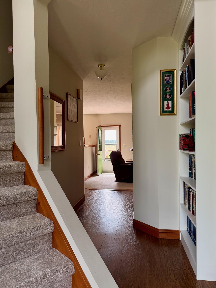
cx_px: 108
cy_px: 144
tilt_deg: +0.6
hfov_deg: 56.8
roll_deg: +3.1
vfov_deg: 71.6
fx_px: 200
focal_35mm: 24
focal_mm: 6.76
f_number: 1.78
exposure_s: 1/170
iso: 200
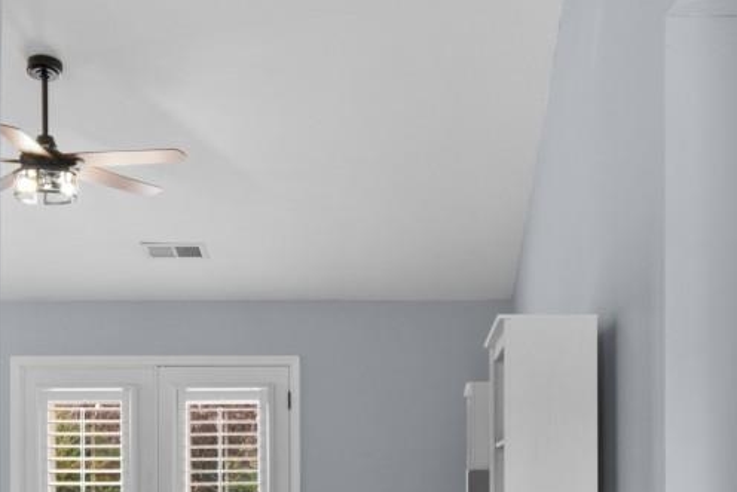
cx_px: 419
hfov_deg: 32.3
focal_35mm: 62
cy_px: 467
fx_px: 1270
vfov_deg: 21.3
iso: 100
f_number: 4.8
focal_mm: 13
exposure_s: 1/10
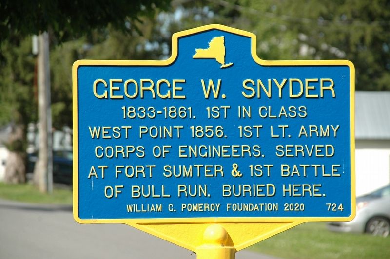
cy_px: 130
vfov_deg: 7.3
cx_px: 195
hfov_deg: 11.0
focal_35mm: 188
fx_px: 2030
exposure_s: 1/500
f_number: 6.3
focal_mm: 125
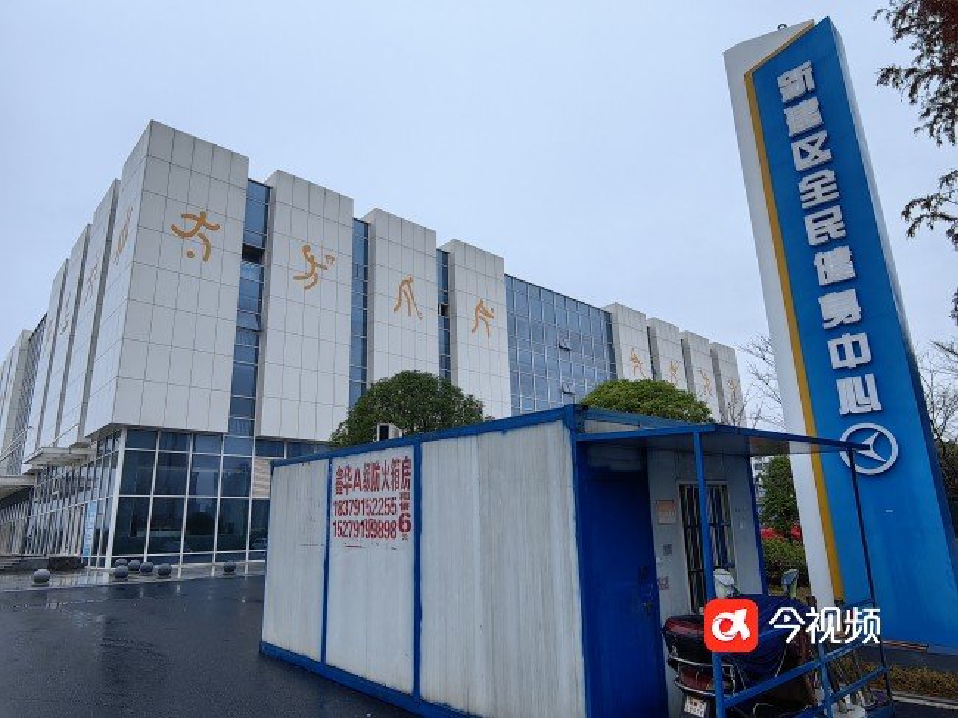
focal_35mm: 22
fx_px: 609
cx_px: 479
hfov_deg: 76.4
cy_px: 359
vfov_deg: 61.1
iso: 50
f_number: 2.2
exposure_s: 1/224
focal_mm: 1.95
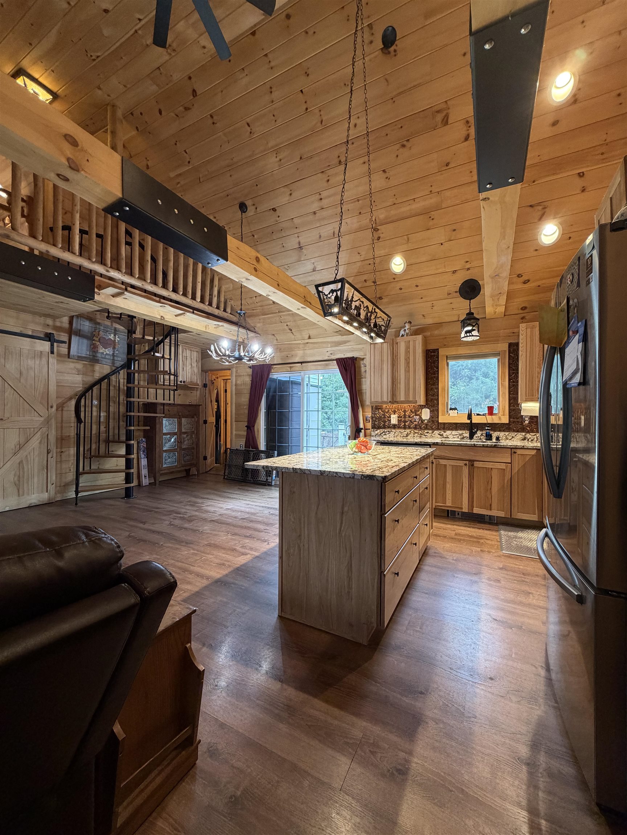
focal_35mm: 14
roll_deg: -0.5
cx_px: 314
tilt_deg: +0.3
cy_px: 418
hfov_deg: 85.7
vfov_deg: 102.1
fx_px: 338
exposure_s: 1/60
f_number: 2.2
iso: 200
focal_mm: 2.22
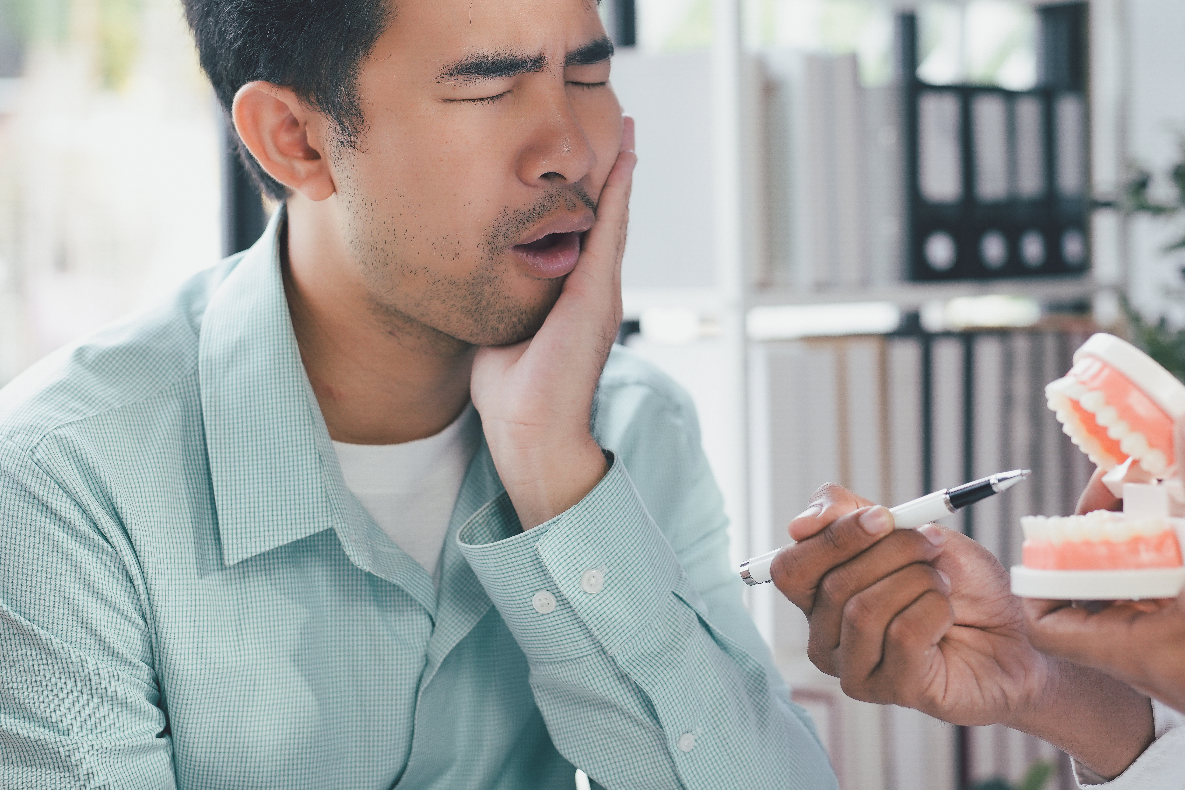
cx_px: 663
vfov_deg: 19.7
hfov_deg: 29.2
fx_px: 2271
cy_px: 257
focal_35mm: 69
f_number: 2.8
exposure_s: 1/250
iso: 200
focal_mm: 50
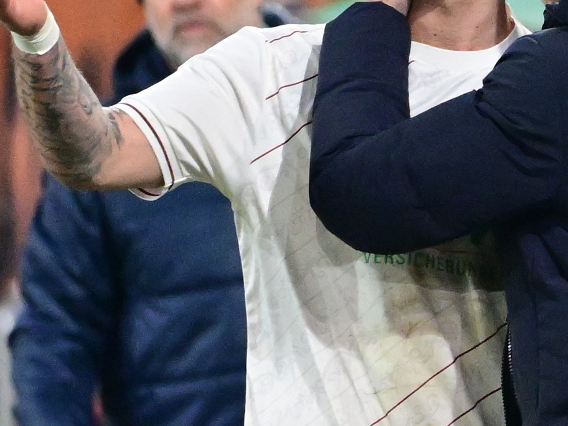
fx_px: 12832
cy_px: 92
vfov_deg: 1.9
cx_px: 446
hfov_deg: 2.5
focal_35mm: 782
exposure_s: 1/1000
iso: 5600
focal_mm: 400
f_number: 4.5
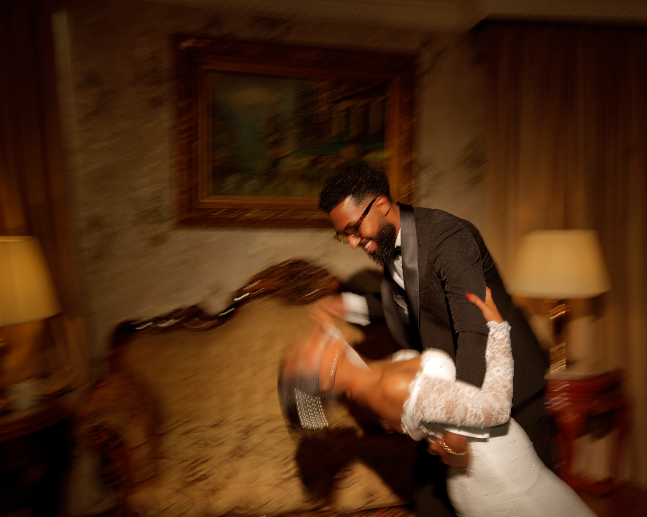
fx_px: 594
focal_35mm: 31
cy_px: 259
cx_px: 353
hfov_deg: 57.1
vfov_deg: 47.1
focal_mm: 27
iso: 50
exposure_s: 1/6
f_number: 4.5
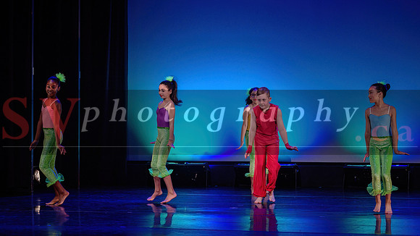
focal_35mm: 113
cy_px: 84
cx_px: 230
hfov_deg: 18.9
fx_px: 1260
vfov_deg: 10.7
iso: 1600
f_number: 2.8
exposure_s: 1/250
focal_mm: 98
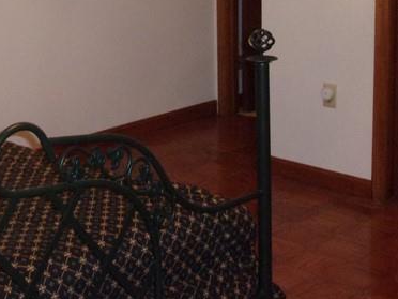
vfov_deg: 18.7
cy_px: 10
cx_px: 132
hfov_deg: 25.2
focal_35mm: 77
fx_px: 885
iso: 400
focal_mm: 5.1
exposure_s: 1/34
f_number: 3.9
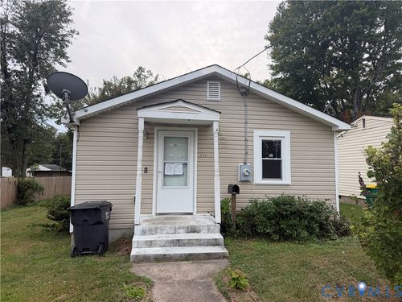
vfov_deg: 56.8
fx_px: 279
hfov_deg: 71.6
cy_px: 151
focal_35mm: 24
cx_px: 201
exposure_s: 1/1361
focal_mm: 6.76
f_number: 1.78
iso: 100
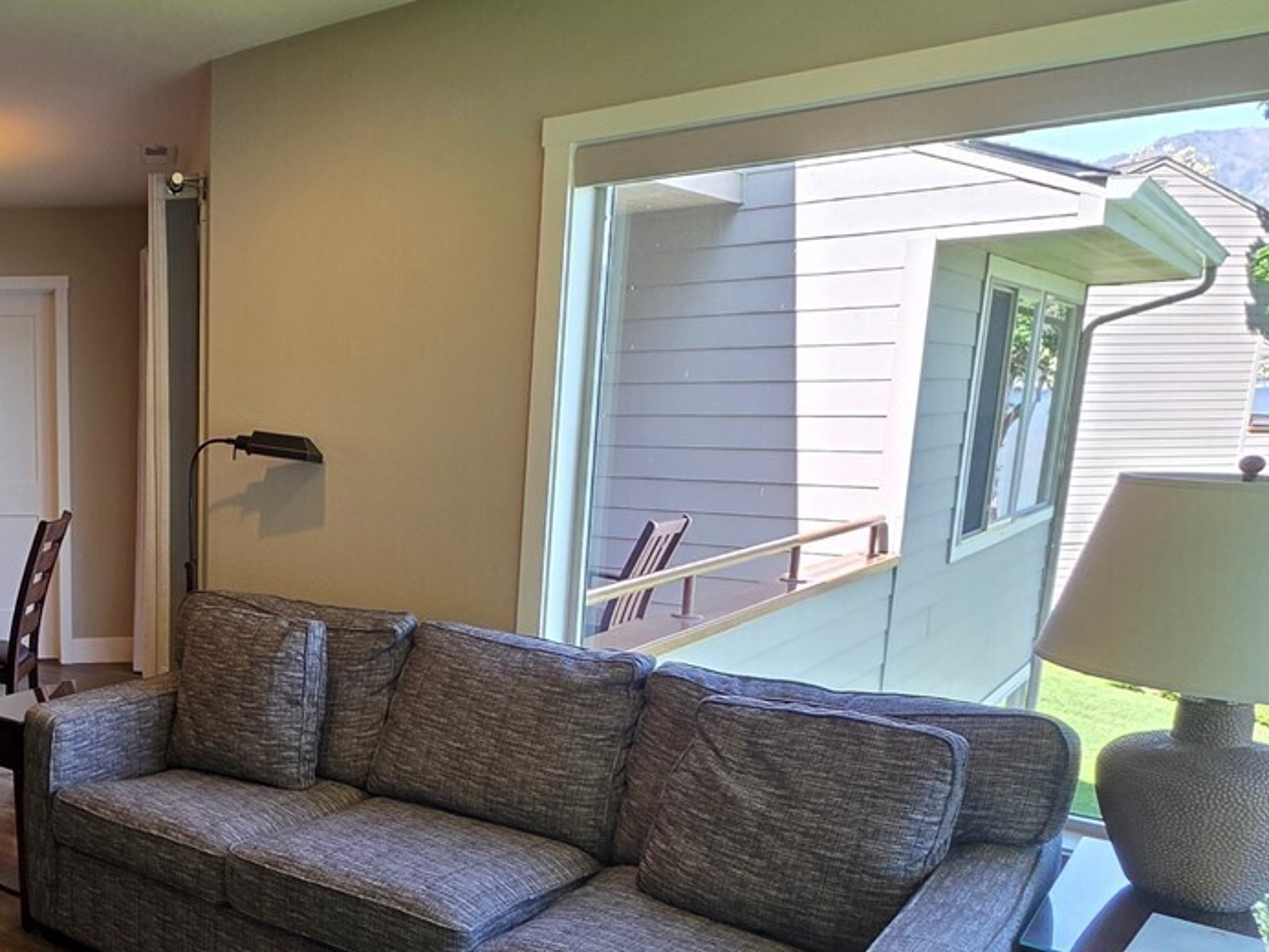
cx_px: 81
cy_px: 622
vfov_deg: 46.2
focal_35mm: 30
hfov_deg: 51.4
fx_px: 1100
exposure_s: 1/120
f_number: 1.9
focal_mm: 2.2
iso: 100
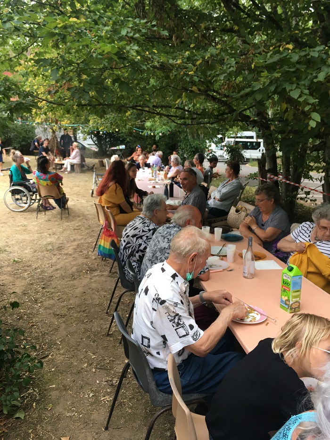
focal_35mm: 29
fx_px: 369
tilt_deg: -12.2
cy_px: 220
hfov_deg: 48.2
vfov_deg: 61.7
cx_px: 165
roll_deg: -1.6
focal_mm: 4.15
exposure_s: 1/33
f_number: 2.2
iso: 80
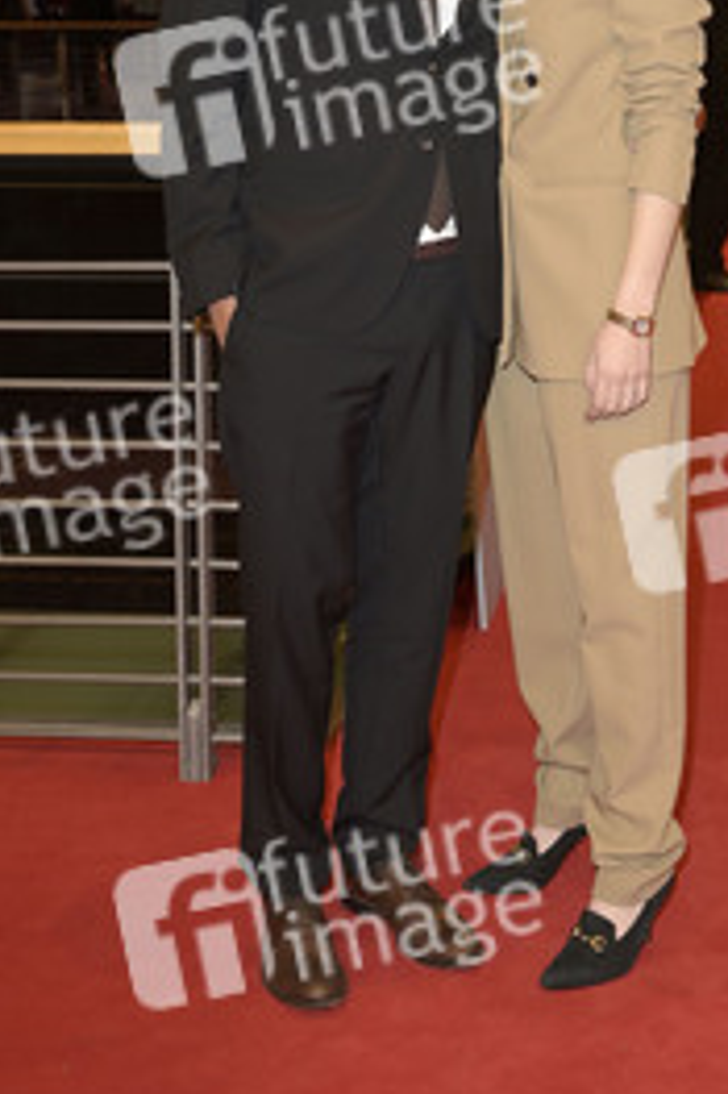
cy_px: 287
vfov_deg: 27.4
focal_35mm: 73
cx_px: 449
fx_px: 2217
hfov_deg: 18.6
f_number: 5.6
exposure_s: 1/160
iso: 1600
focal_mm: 48
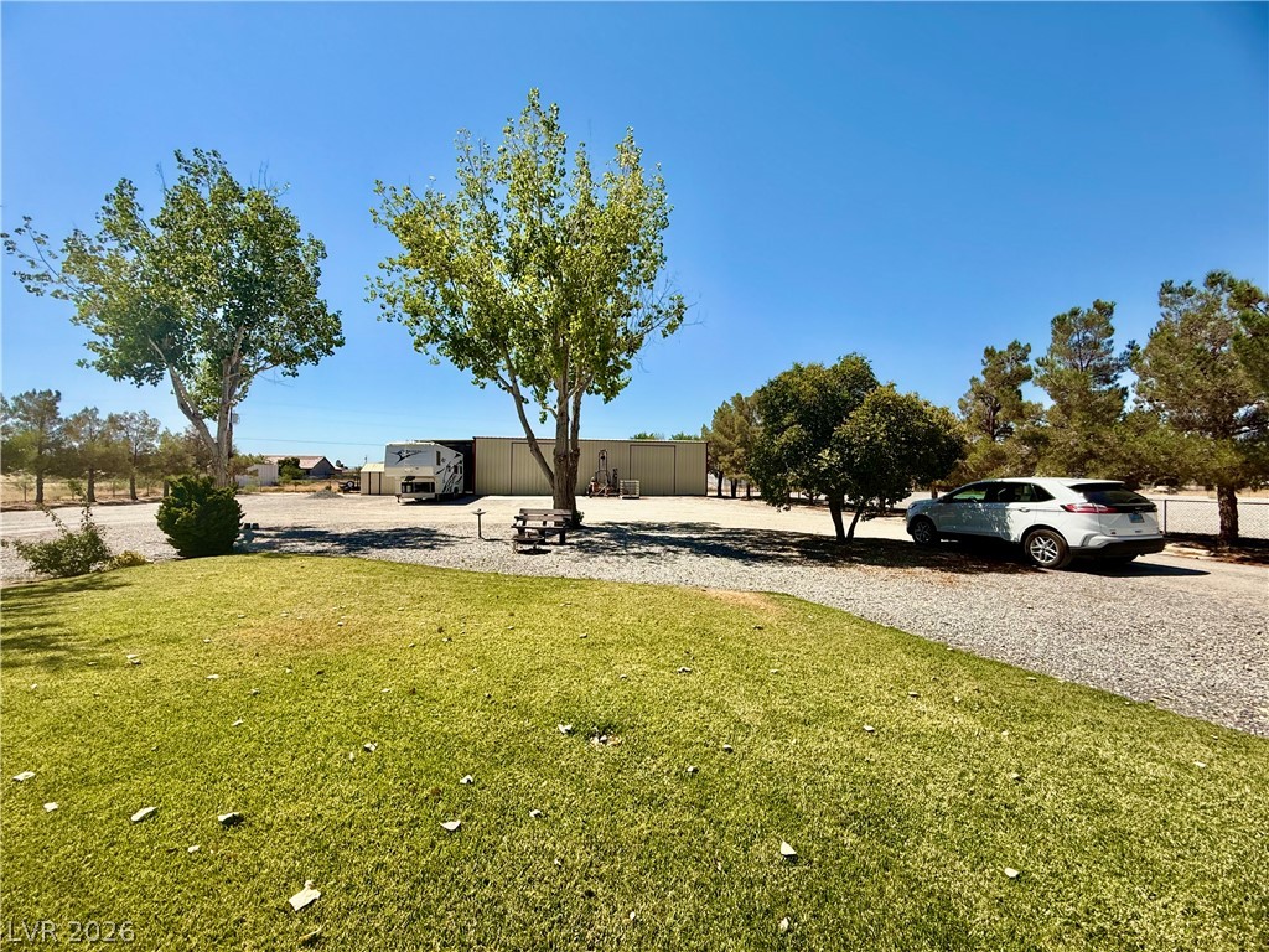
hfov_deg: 102.1
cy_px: 476
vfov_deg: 85.7
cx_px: 634
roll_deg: -0.4
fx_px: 513
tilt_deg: +0.5
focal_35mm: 14
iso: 50
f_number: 2.2
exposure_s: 1/2717
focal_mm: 2.22
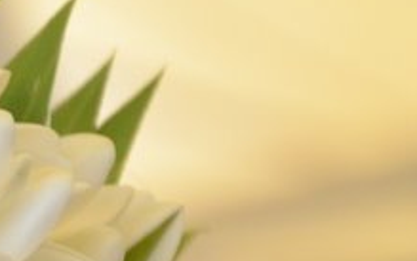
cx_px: -478
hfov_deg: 4.1
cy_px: 441
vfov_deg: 2.6
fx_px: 5684
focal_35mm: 500
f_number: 6.3
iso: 1250
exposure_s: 1/640
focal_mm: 70
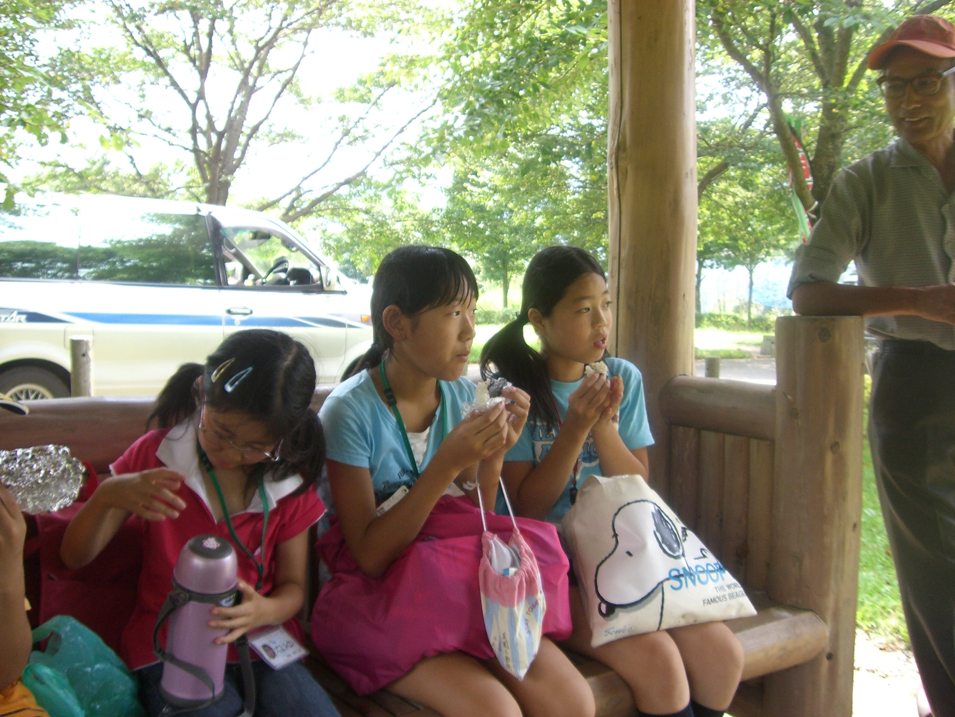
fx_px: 1048
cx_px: 478
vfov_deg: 37.7
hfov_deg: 49.0
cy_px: 358
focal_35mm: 38
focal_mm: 6.2
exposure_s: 1/160
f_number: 2.7
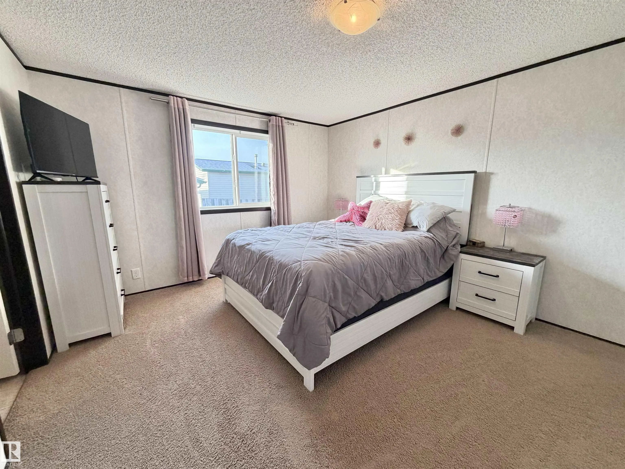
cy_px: 234
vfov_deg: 85.7
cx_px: 312
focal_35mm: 14
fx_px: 253
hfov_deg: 102.1
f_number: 2.2
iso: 250
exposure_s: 1/120
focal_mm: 2.22
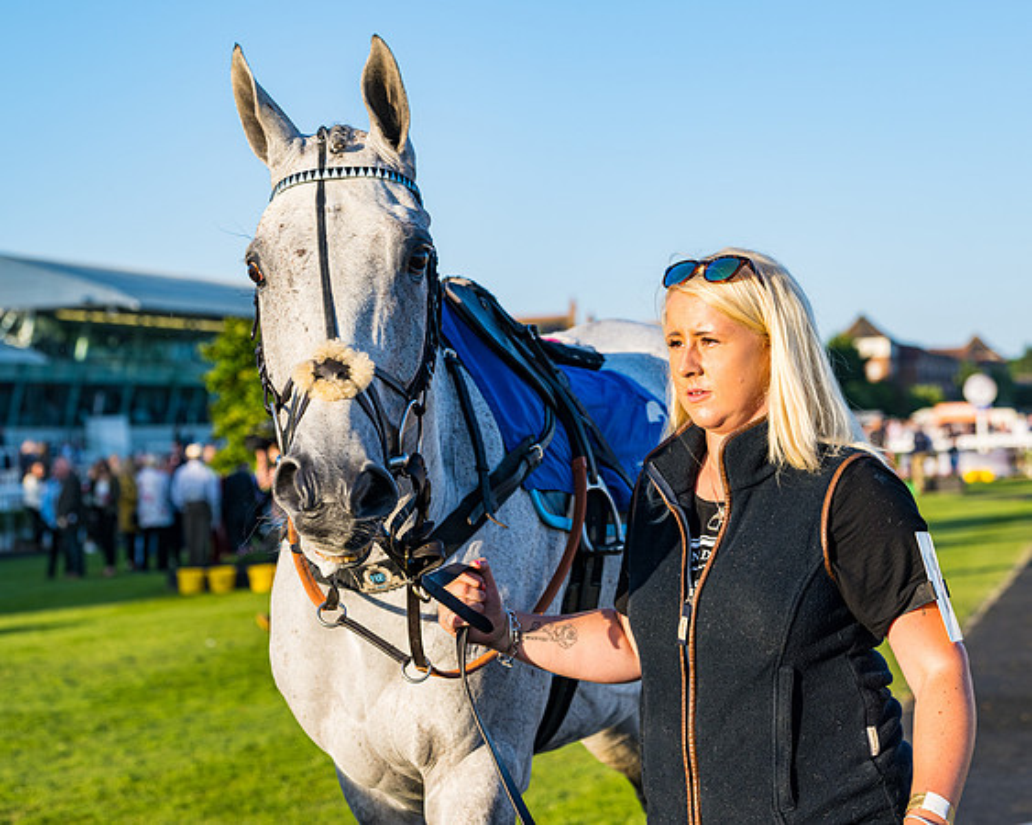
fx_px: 2511
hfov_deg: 23.2
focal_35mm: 82
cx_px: 543
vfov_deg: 18.7
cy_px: 403
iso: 200
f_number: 5
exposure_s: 1/800
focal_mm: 70
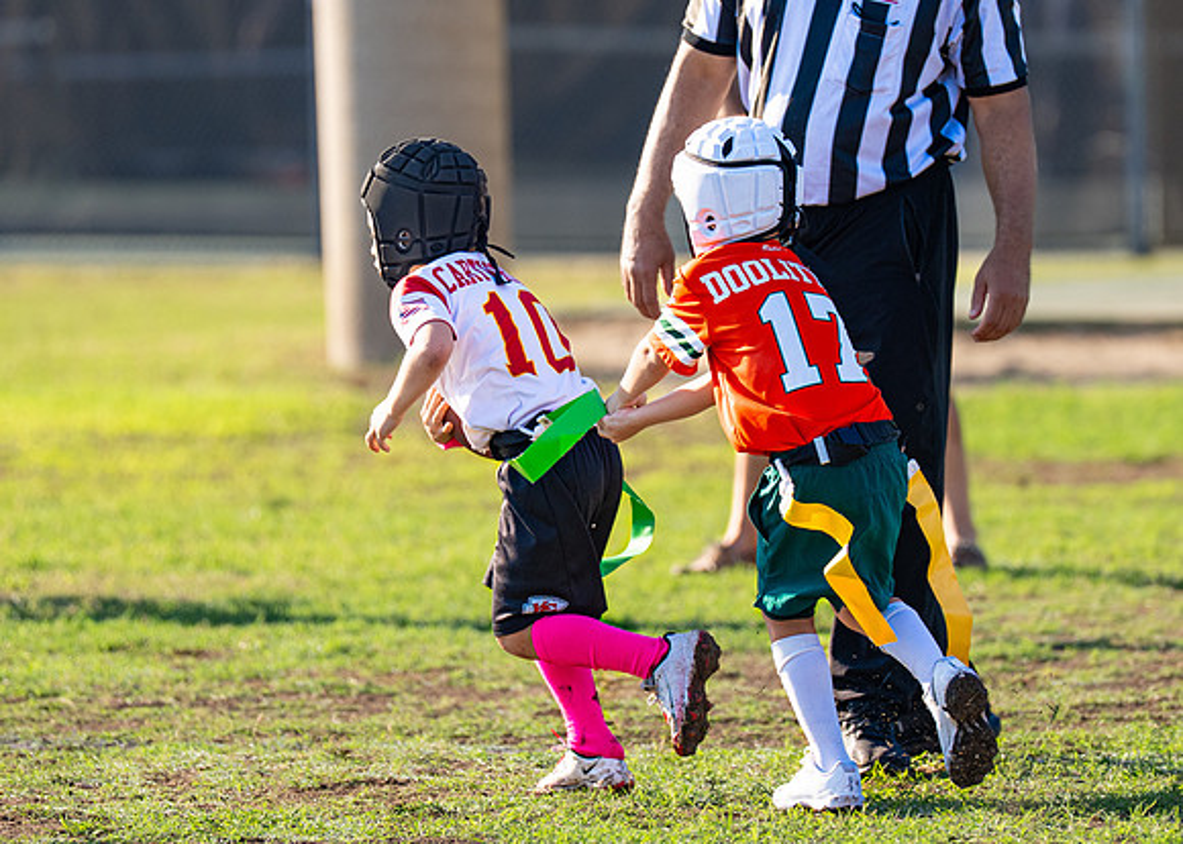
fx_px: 13285
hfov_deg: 5.1
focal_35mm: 395
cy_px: 372
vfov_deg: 3.6
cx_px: 697
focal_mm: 200
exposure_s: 1/2000
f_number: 2.8
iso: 250
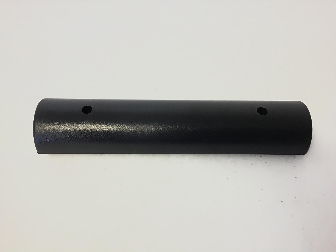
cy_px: 126
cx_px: 168
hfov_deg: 58.3
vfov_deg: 45.4
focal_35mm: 31
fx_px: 301
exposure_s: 1/33
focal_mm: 3.3
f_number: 2.4
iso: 32
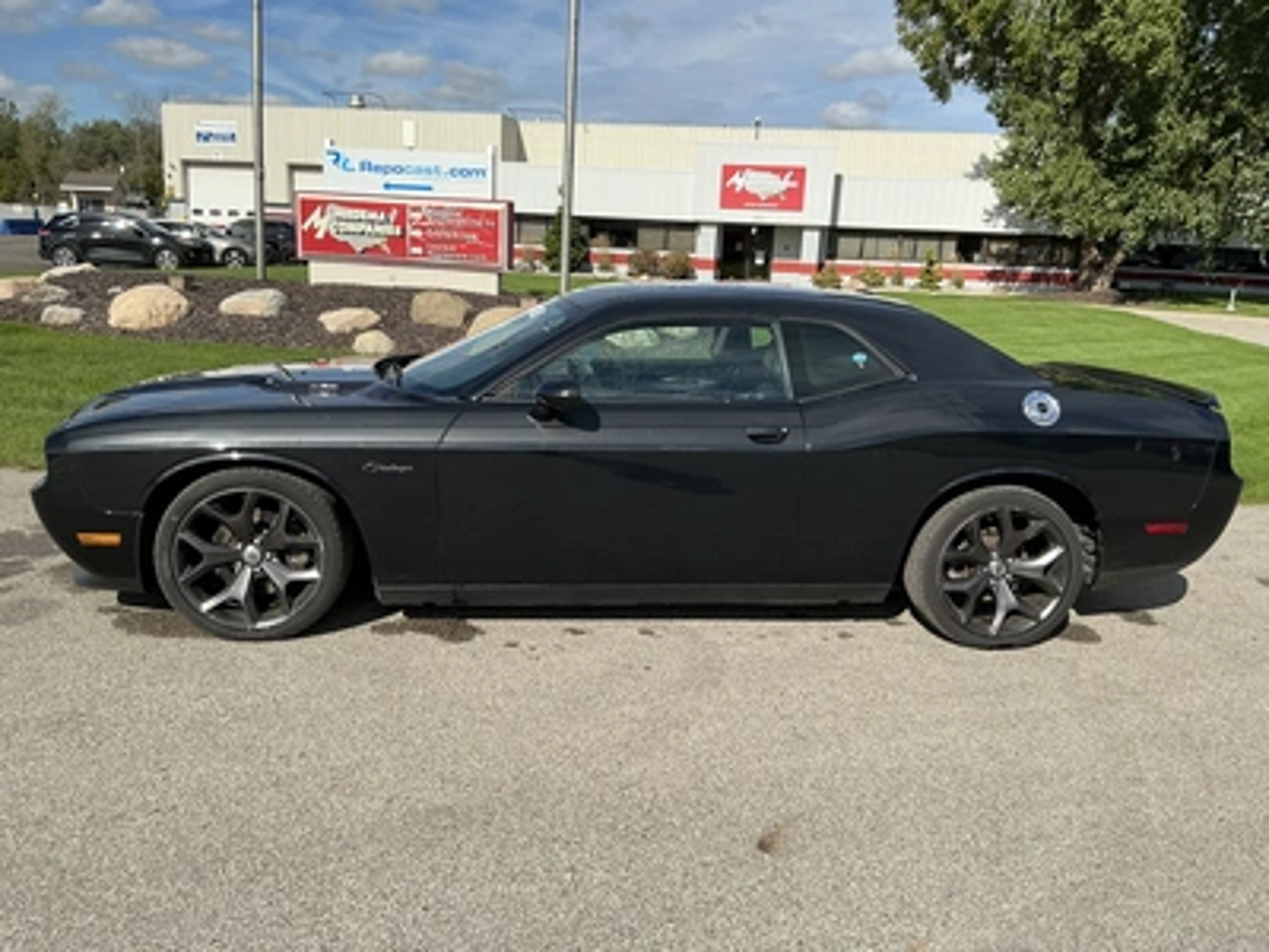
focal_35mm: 28
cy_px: 476
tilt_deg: -10.0
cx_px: 634
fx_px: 1026
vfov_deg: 49.7
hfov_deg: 63.4
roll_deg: -2.7
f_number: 1.8
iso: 25
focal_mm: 3
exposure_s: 1/2667
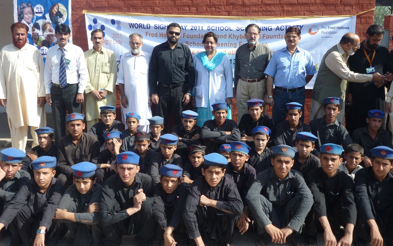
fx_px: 396
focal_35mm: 37
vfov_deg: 34.4
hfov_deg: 52.7
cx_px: 192
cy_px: 123
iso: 80
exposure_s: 1/250
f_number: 3.7
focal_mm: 6
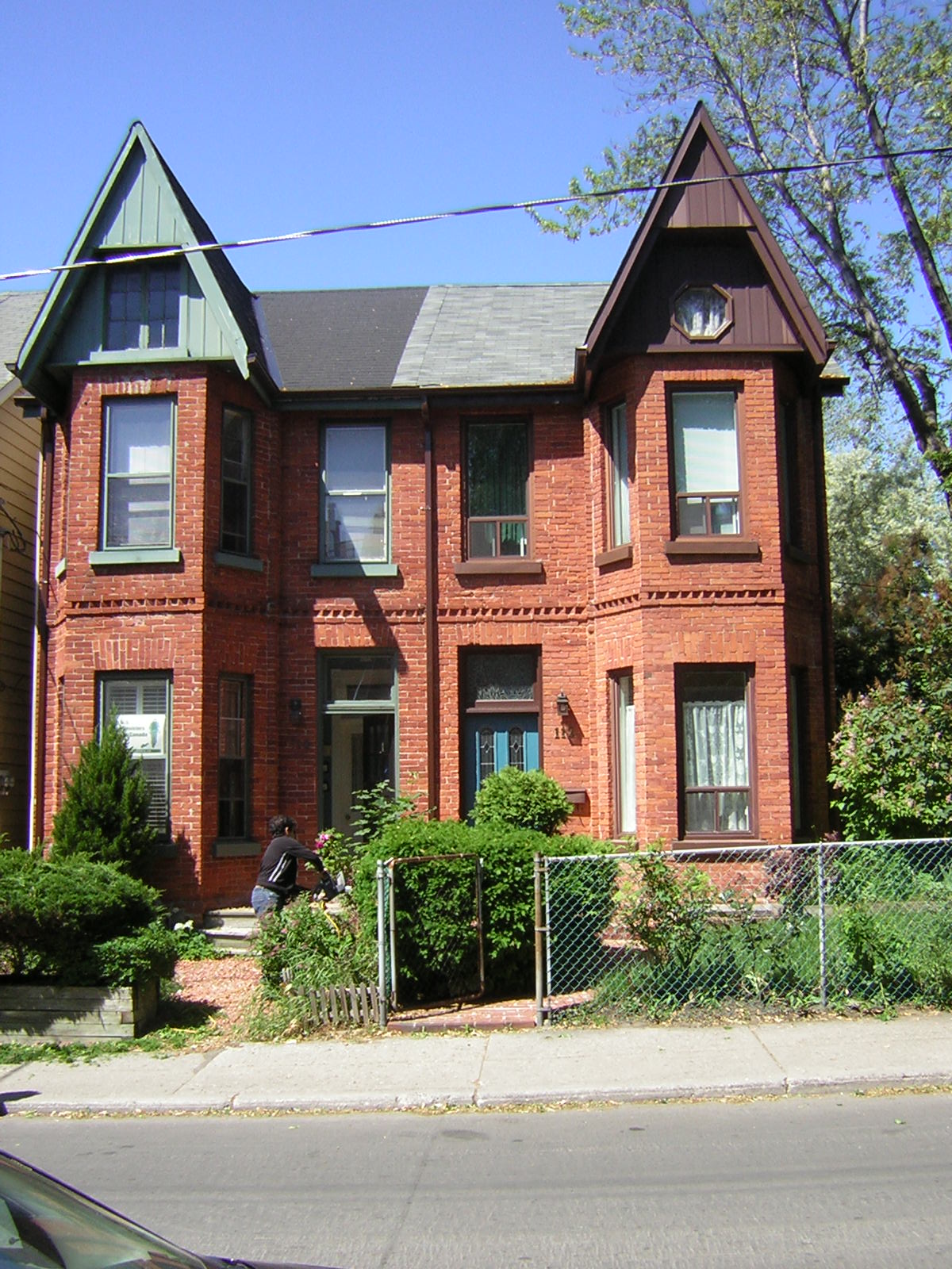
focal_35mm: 36
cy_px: 634
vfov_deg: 51.4
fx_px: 1320
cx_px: 476
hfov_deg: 39.7
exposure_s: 1/182
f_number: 5.2
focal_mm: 4.7
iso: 50
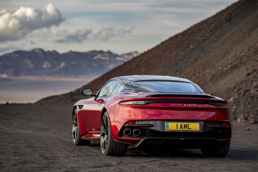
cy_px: 86
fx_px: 882
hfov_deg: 16.7
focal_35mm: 123
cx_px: 129
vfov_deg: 11.1
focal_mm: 123
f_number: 3.5
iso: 100
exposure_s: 1/200
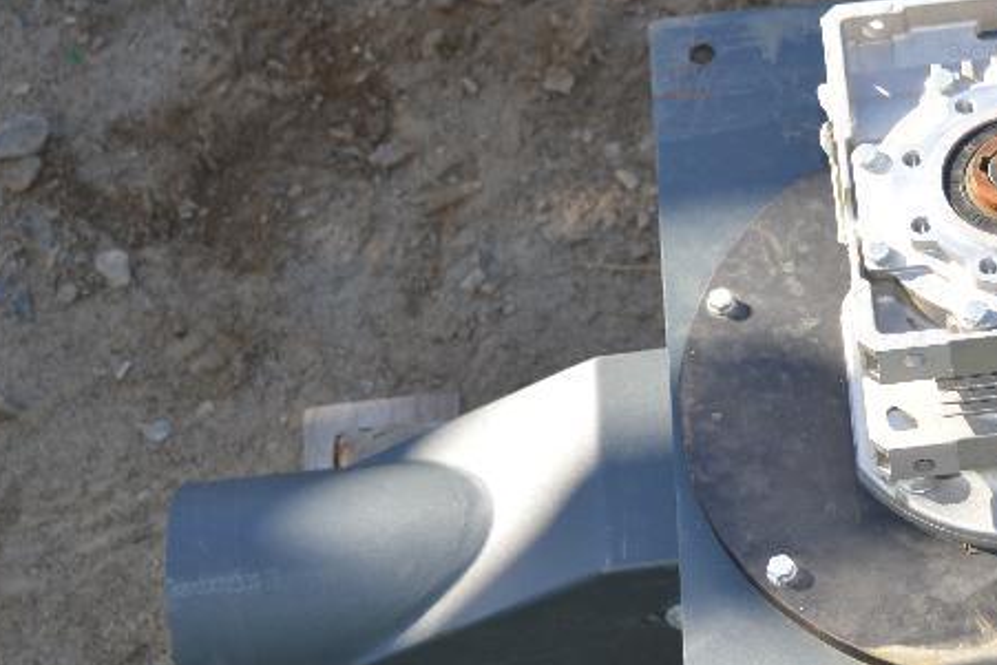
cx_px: 1004
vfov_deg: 12.1
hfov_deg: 17.7
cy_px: 410
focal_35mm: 113
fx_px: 3130
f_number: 4.8
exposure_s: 1/200
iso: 100
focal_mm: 34
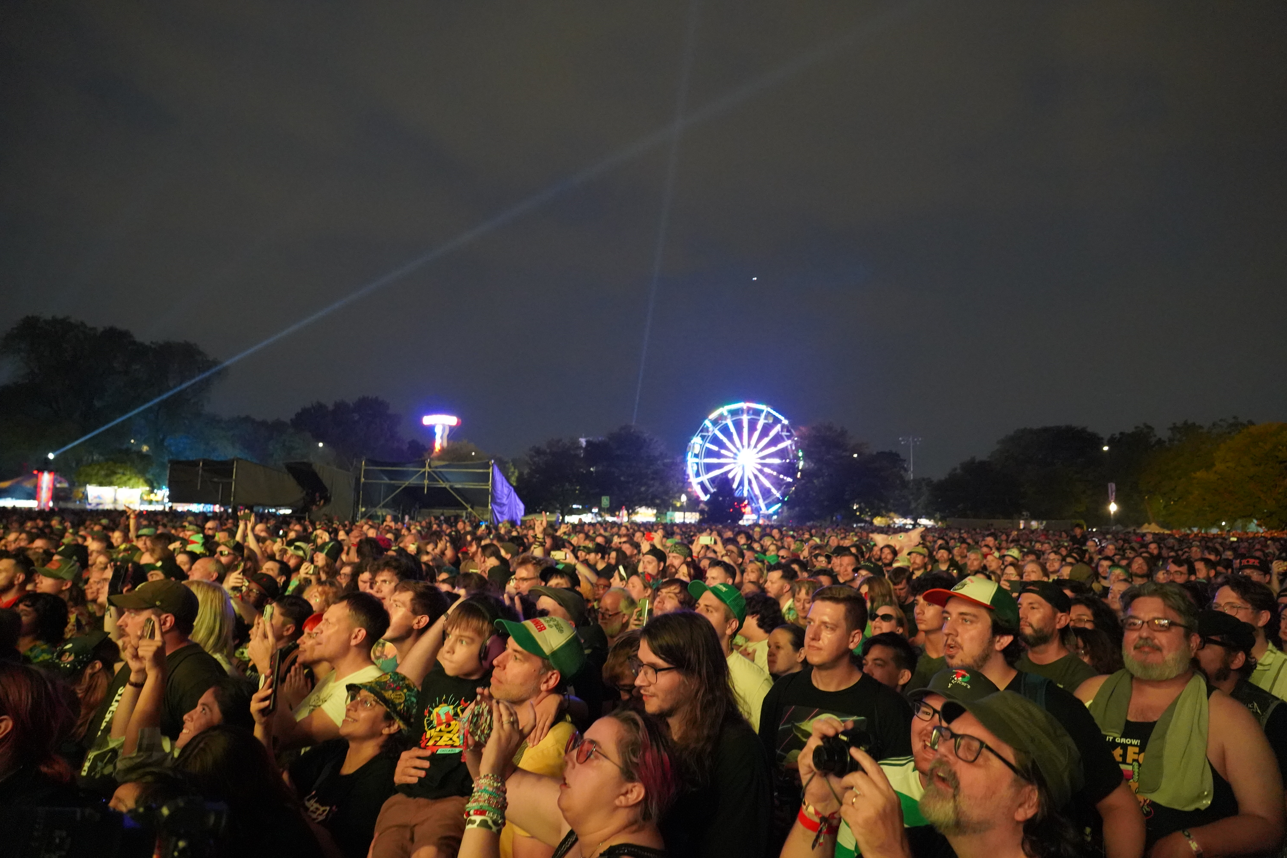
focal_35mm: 24
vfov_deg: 53.1
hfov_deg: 73.7
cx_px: 644
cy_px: 429
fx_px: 858
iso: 12800
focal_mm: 24
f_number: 4
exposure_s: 1/50
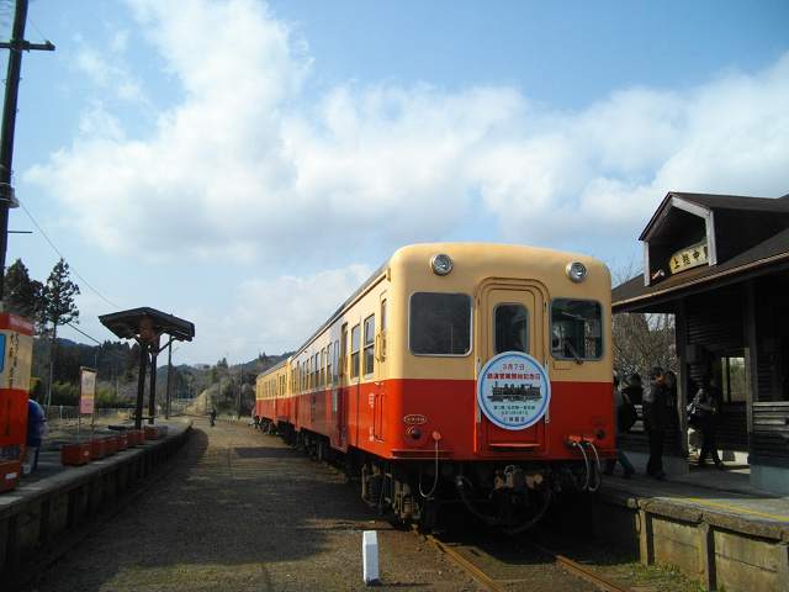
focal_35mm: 31
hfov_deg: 58.4
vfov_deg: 45.4
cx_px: 394
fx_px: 707
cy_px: 296
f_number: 8.8
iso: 100
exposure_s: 1/160
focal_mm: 5.7
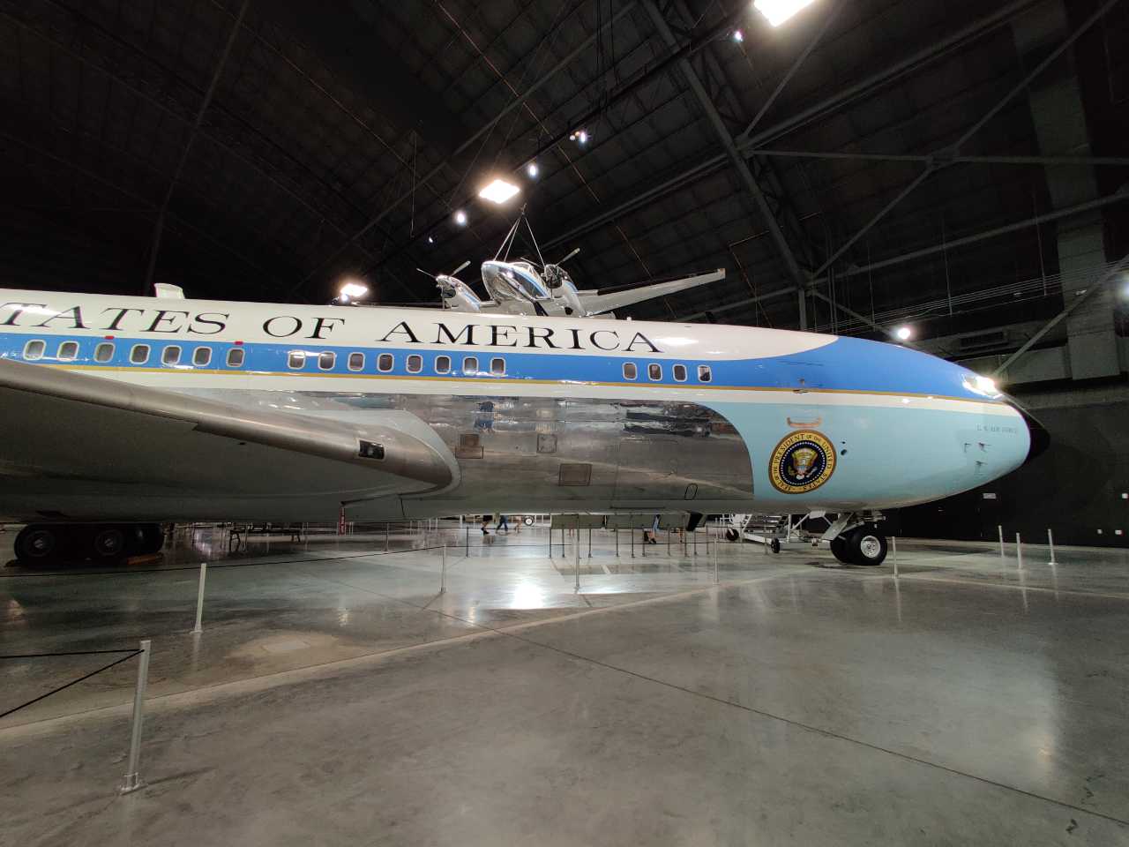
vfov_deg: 89.9
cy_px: 424
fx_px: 424
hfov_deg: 106.2
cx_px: 564
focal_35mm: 13
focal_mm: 2.2
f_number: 2.2
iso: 500
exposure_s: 1/33
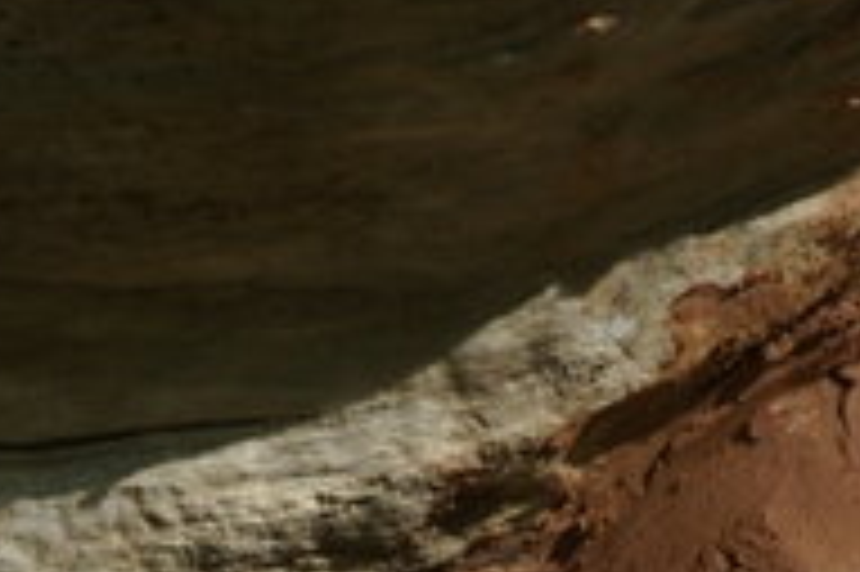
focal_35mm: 440
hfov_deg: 4.7
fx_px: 10502
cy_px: 1698
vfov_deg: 3.1
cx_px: 901
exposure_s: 1/160
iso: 100
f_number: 6.3
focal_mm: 70
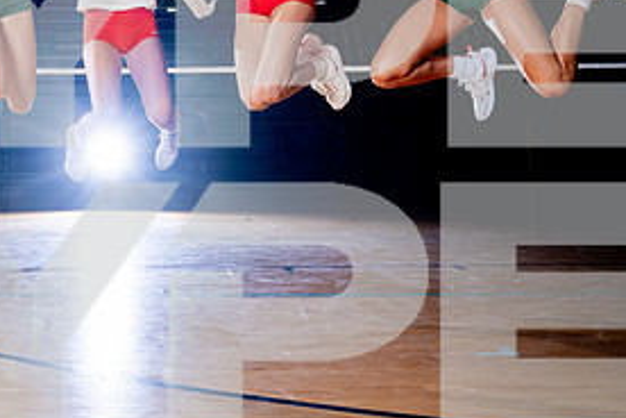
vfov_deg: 21.3
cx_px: 132
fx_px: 1078
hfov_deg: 31.6
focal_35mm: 62
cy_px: 28
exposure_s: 1/250
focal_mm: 29
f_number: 8
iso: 400
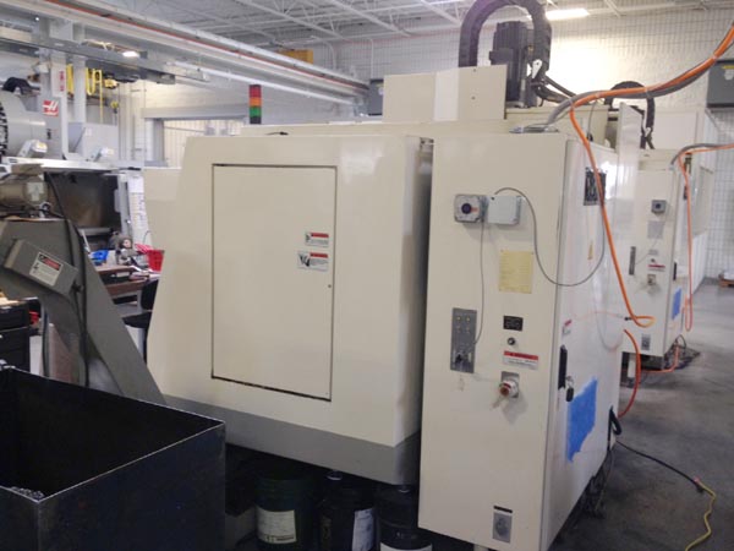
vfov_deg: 40.7
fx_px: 742
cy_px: 276
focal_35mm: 35
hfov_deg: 52.6
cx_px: 367
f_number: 2.4
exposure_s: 1/20
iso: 64
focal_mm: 4.28
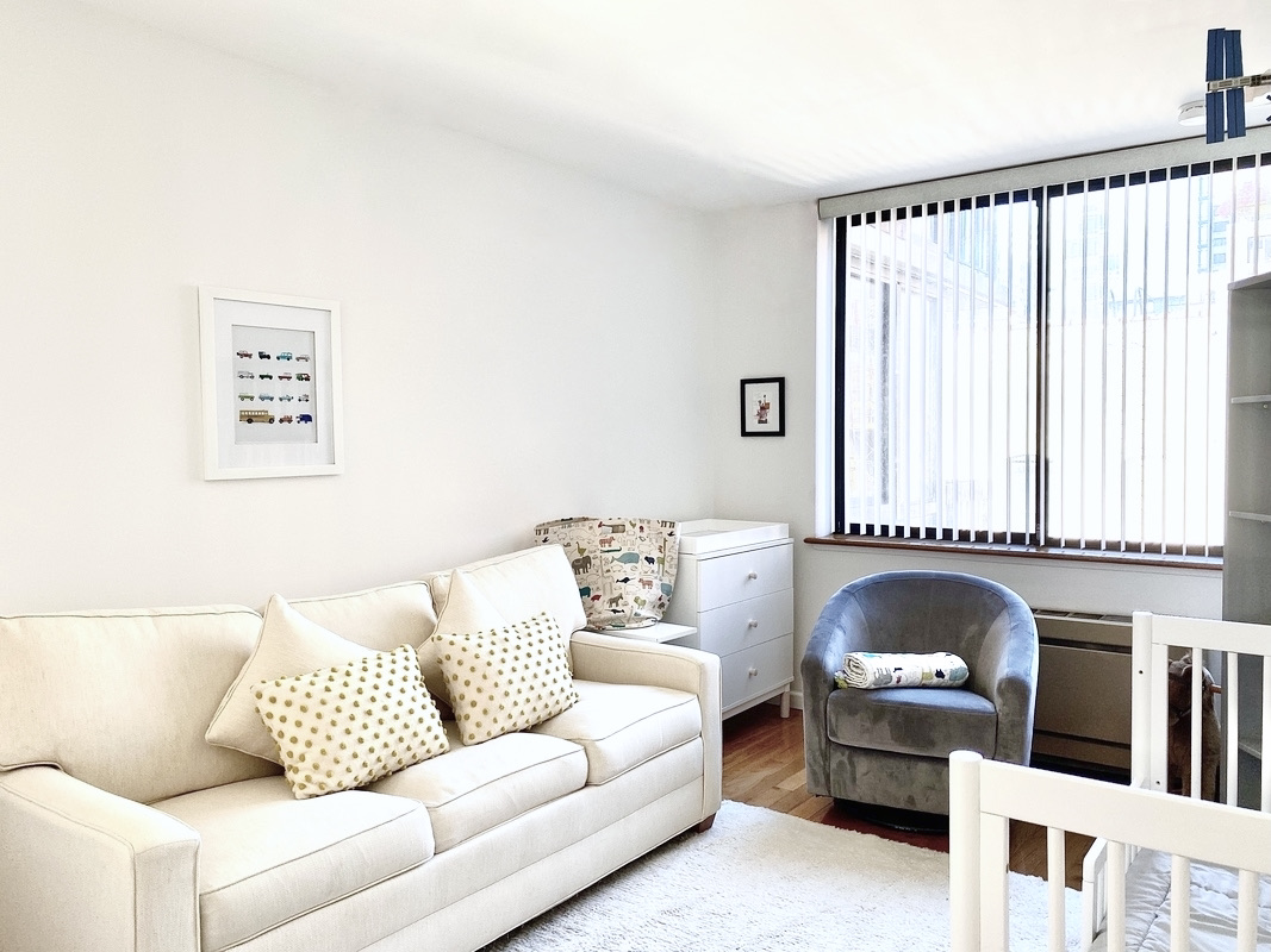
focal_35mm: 26
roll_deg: +0.1
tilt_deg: -2.2
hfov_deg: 67.3
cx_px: 636
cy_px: 476
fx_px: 955
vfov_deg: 53.1
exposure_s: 1/121
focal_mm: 4.25
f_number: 1.8
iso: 100
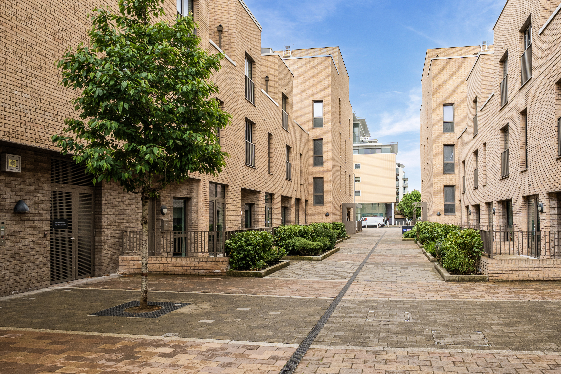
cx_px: 280
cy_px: 187
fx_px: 374
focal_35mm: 24
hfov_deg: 73.7
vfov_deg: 53.1
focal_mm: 16
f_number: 8
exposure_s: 1/80
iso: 400
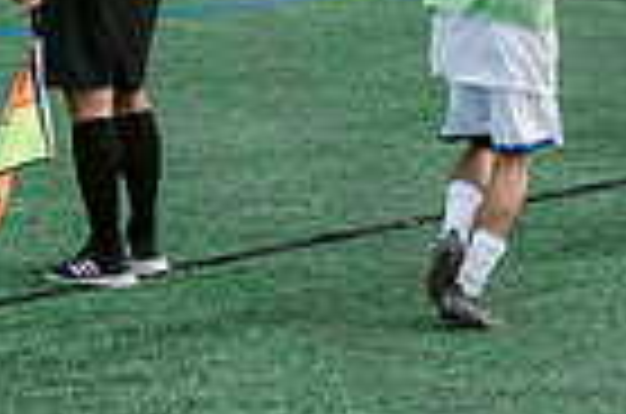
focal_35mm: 293
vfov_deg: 4.6
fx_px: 5083
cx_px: 860
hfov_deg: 7.0
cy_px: -245
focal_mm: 70
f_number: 5.6
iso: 640
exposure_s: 1/800
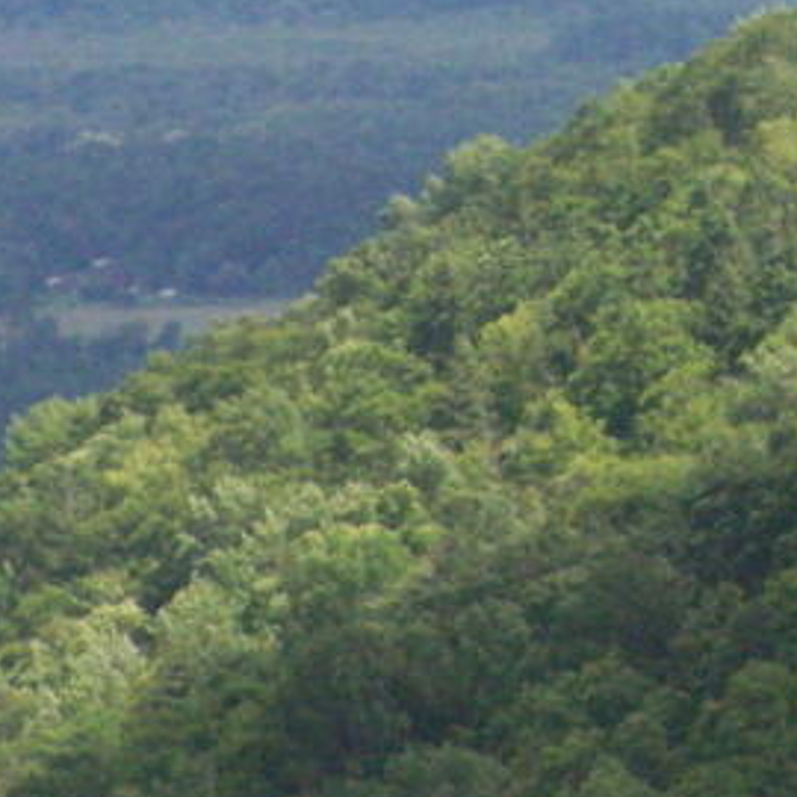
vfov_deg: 2.5
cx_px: 1069
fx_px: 18234
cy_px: -245
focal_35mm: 700
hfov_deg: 2.5
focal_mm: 34.6
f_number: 6.3
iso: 400
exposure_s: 1/800
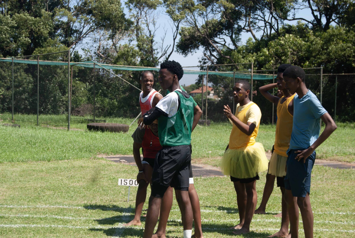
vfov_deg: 19.0
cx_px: 178
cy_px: 119
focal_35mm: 72
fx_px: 711
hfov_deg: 28.0
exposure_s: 1/200
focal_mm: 48
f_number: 7.1
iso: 100
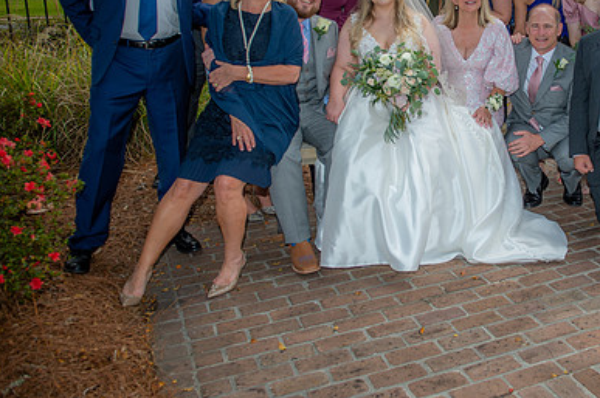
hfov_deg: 45.0
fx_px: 699
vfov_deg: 31.4
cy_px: 116
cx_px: 442
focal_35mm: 42
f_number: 5
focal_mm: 28
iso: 125
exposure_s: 1/200
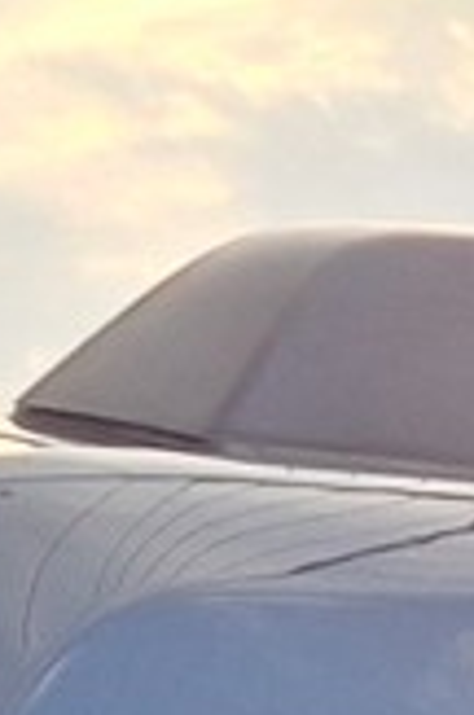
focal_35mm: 256
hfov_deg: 5.3
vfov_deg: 6.9
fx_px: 5077
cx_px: 281
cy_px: 2417
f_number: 1.8
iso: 32
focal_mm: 4.69
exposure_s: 1/357
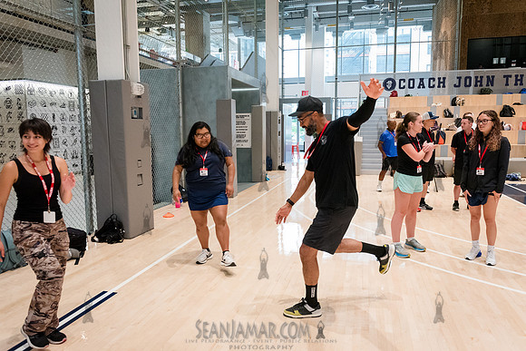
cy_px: 176
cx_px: 263
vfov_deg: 48.0
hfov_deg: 67.4
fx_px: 395
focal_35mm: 27
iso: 6400
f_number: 4
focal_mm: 27
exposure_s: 1/400
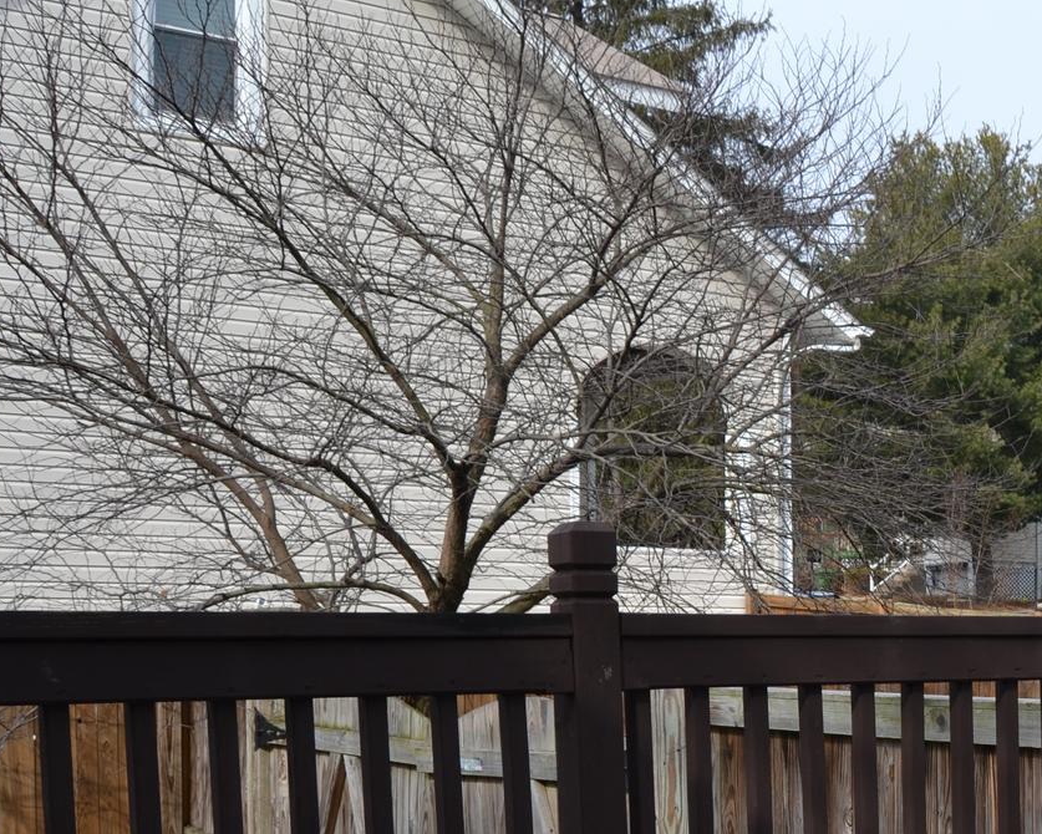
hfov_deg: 27.9
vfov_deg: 23.9
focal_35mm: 62
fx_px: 1912
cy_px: 750
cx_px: 1142
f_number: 7.1
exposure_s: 1/200
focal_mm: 18
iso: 100
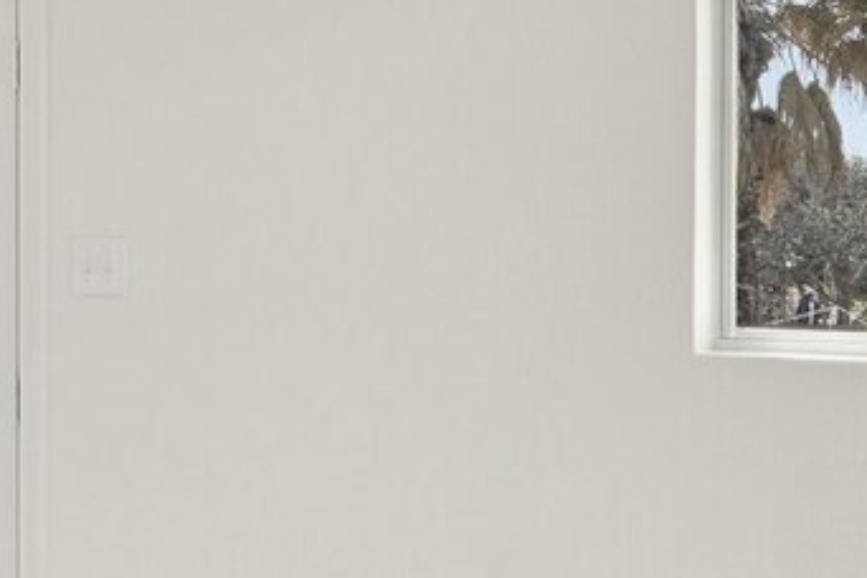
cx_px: -540
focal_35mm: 71
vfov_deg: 19.2
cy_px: 274
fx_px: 1710
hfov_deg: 21.9
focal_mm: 15
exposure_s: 1/250
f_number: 8
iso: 800
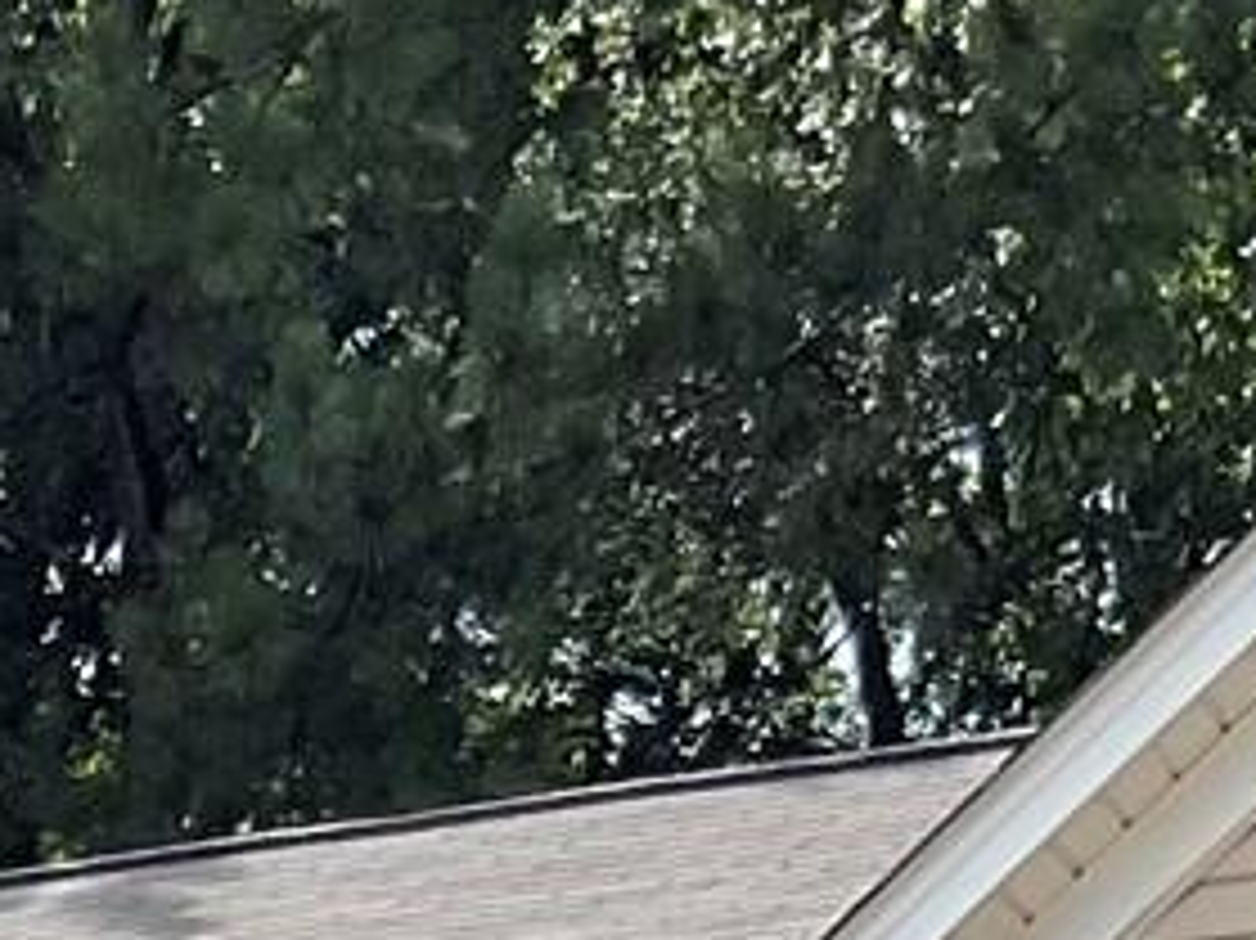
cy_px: 3364
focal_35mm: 213
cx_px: -765
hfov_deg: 9.0
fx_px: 7725
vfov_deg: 6.1
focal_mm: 3
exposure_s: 1/1168
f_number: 1.8
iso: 16
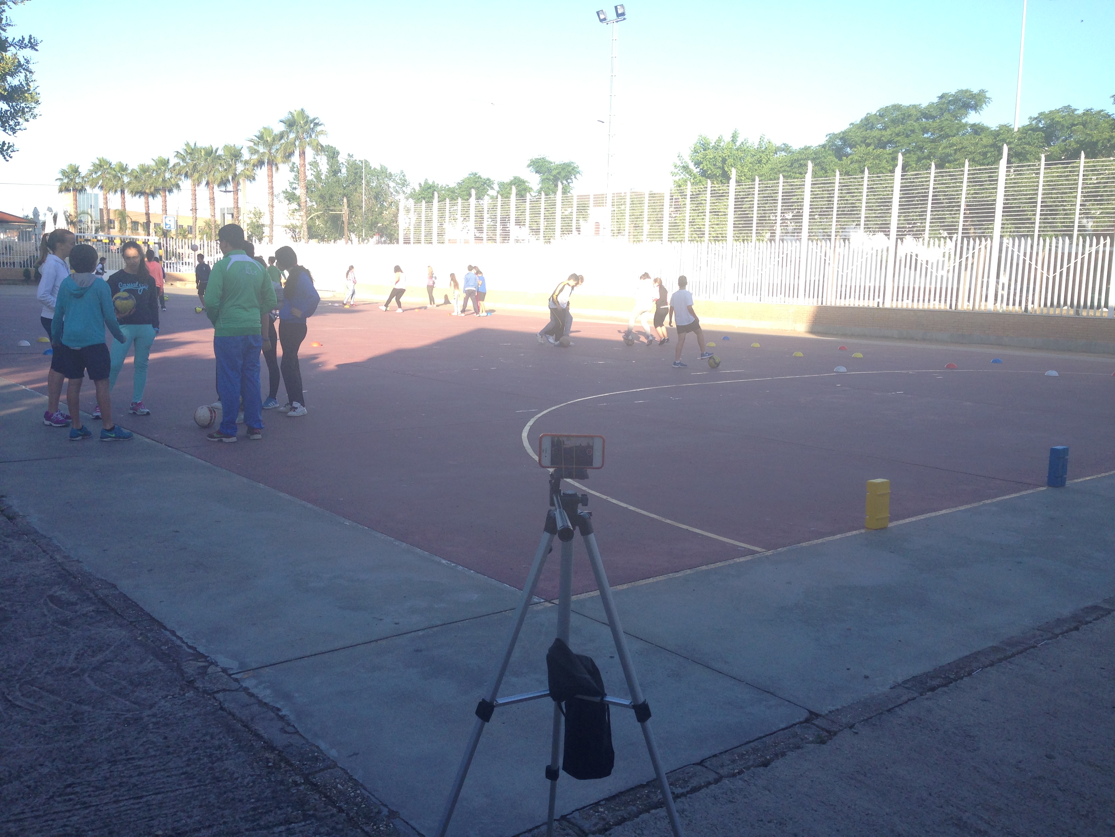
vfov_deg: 42.9
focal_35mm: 33
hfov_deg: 55.4
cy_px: 418
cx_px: 558
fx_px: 1063
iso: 50
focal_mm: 4.12
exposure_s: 1/433
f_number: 2.4
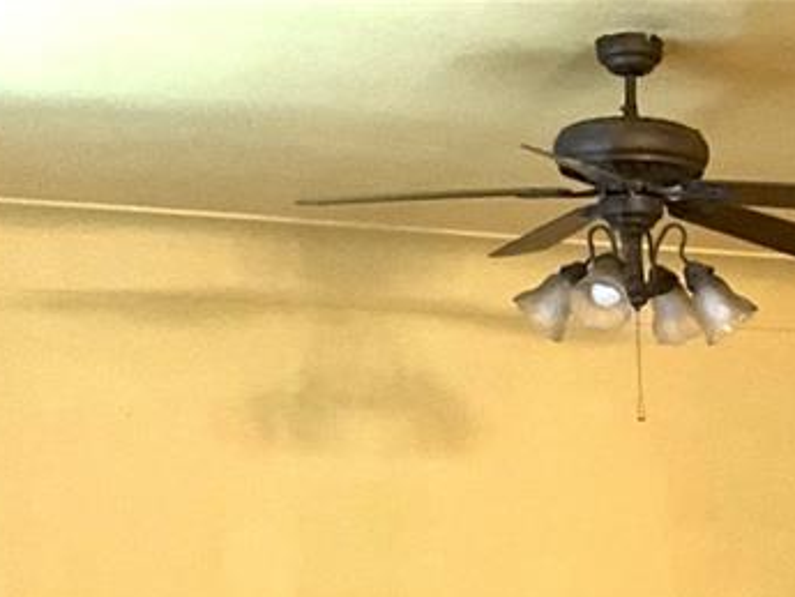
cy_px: 883
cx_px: 853
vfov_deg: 15.8
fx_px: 1976
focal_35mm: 86
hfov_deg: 21.7
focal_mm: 3
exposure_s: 1/30
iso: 400
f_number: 1.8
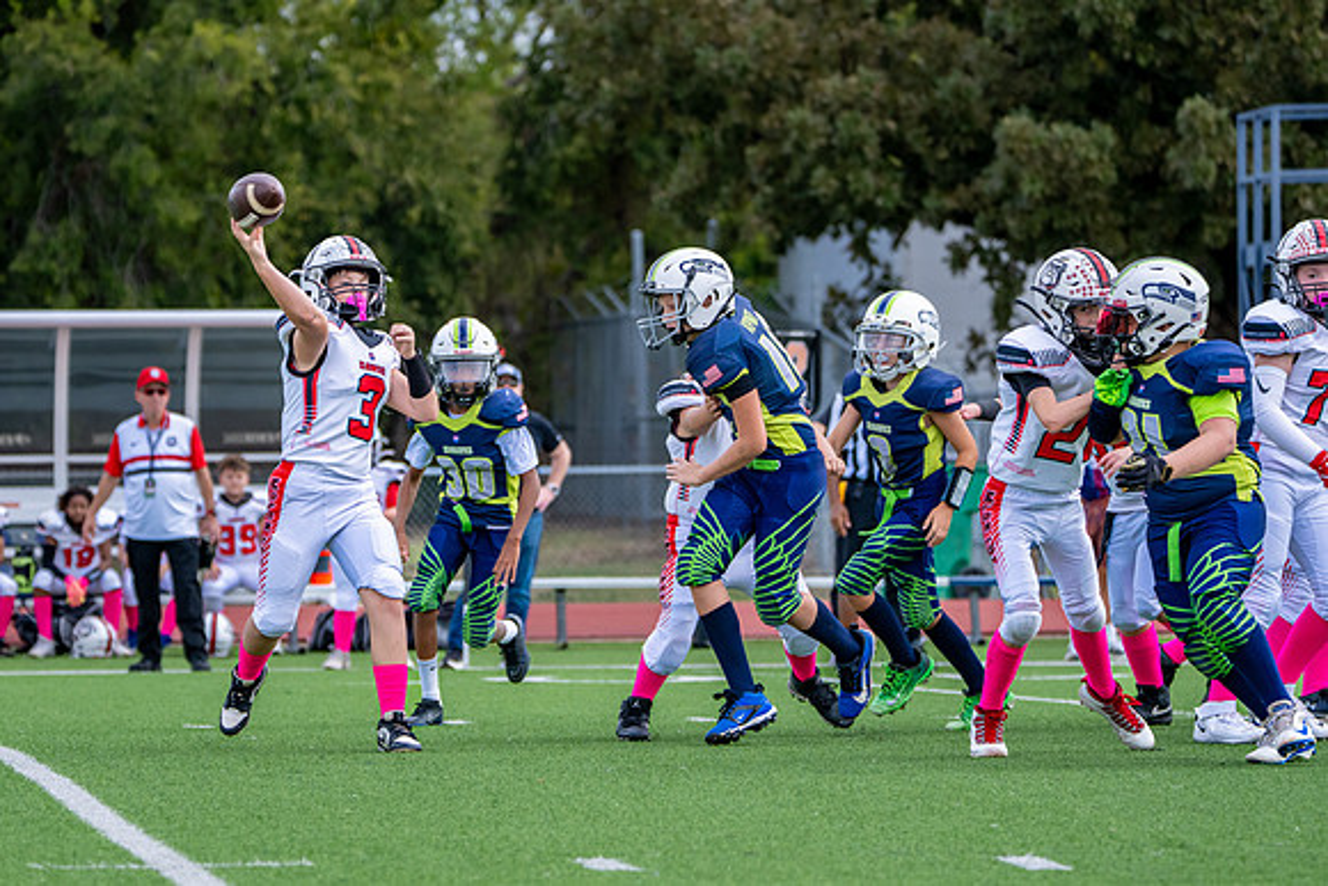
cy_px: 474
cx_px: 505
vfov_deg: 5.6
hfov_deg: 8.4
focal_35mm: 246
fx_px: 9088
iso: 800
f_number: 5.6
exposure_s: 1/2000
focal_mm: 198
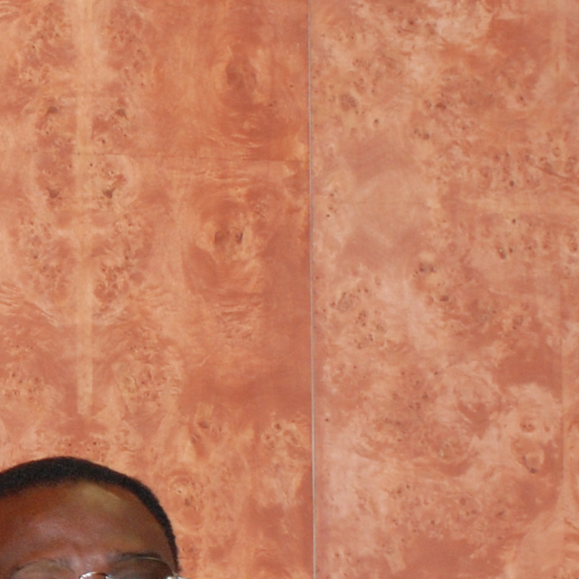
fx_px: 4337
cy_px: 479
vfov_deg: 7.6
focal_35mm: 229
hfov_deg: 7.5
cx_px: -384
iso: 400
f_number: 4.5
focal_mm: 35
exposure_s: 1/60
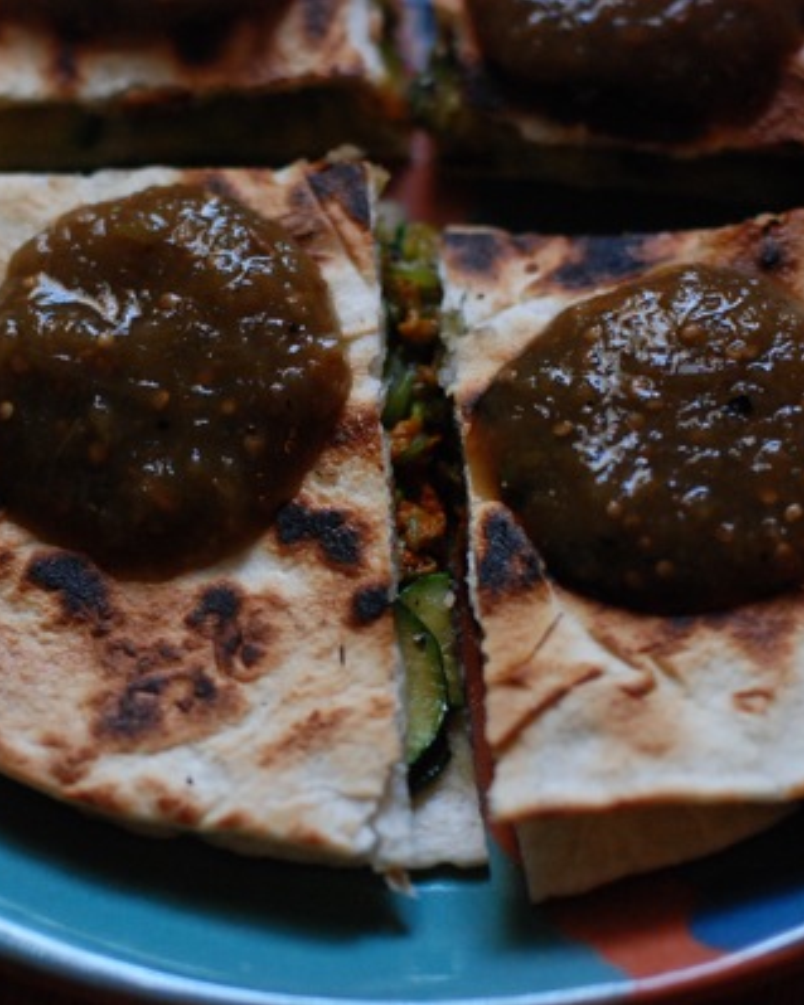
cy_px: 502
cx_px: 280
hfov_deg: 14.5
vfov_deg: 18.1
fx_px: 3154
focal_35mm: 106
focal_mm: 50
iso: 800
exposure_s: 1/100
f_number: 2.8
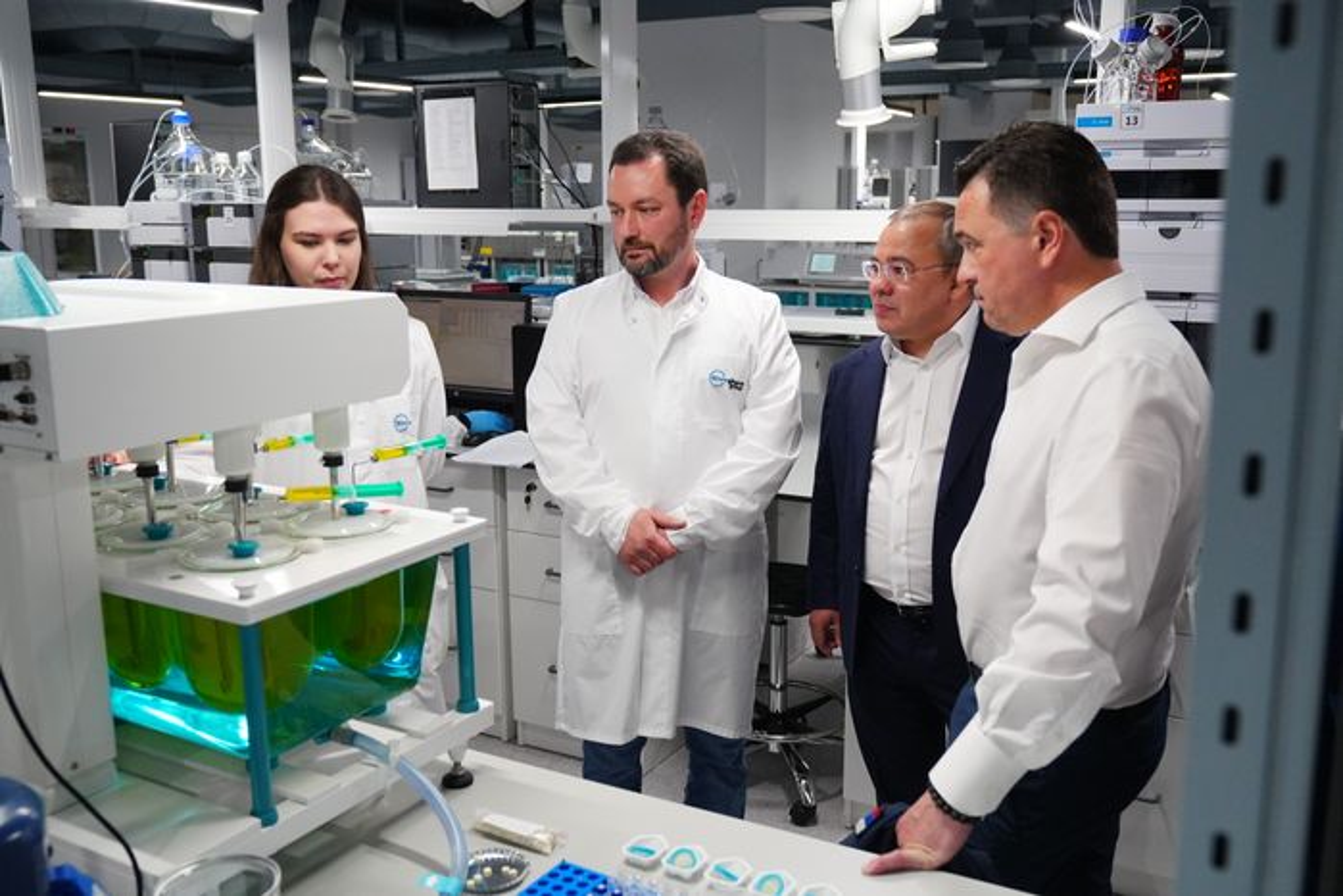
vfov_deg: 40.0
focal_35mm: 33
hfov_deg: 57.2
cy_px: 448
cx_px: 672
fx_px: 1231
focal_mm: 33
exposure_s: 1/800
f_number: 4.5
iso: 4000
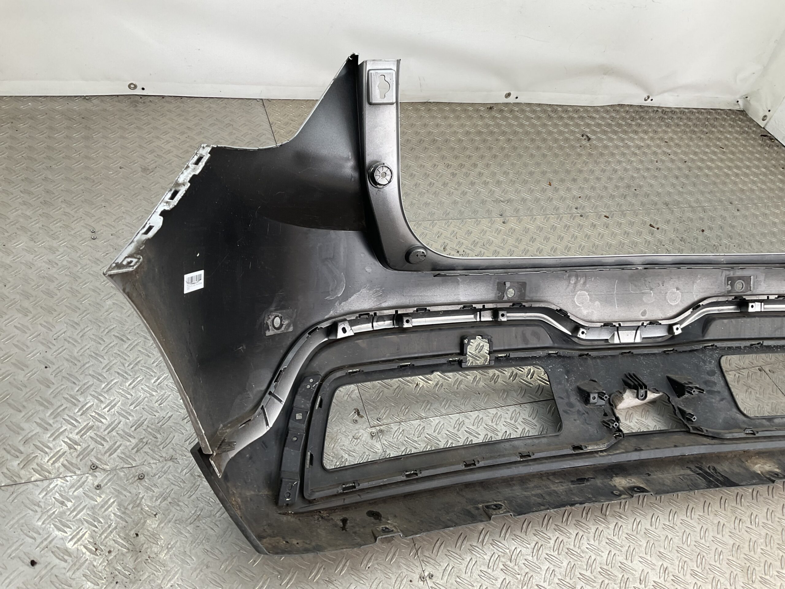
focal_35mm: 29
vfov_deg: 48.2
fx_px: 658
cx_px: 392
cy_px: 294
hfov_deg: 61.7
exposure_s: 1/100
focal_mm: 3
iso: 20
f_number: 1.8
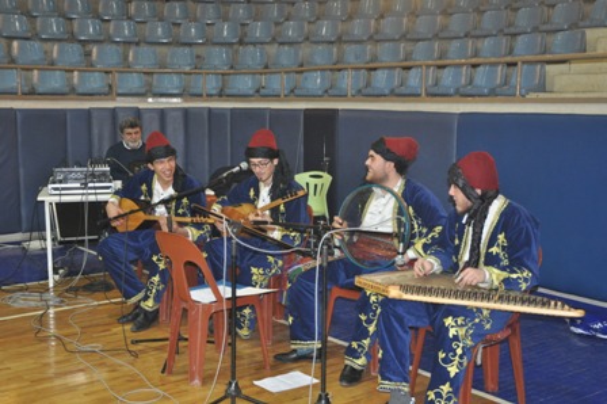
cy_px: 202
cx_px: 304
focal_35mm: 51
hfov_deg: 38.9
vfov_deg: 26.4
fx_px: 859
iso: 800
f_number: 4
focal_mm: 34
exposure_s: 1/60
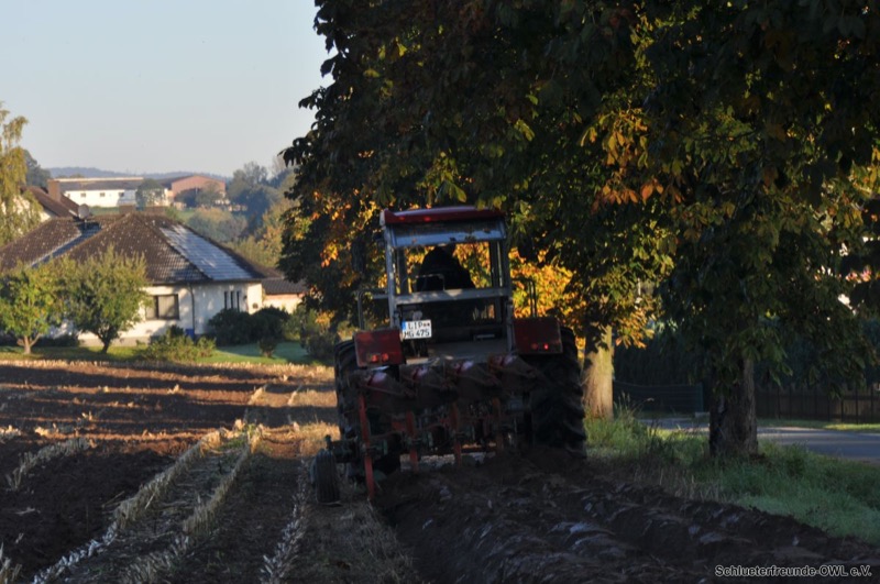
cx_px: 440
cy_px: 292
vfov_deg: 9.1
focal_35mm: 150
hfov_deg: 13.7
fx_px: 3661
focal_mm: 100
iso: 200
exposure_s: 1/200
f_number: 8
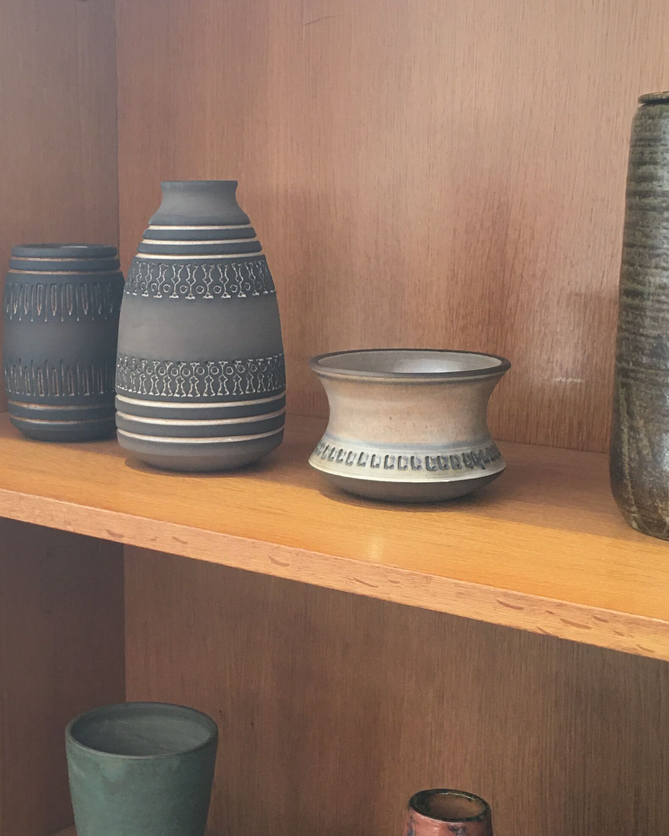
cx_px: 166
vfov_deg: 32.4
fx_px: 1436
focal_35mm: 58
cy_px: 497
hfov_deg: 25.9
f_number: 2.2
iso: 64
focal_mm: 4.15
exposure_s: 1/17
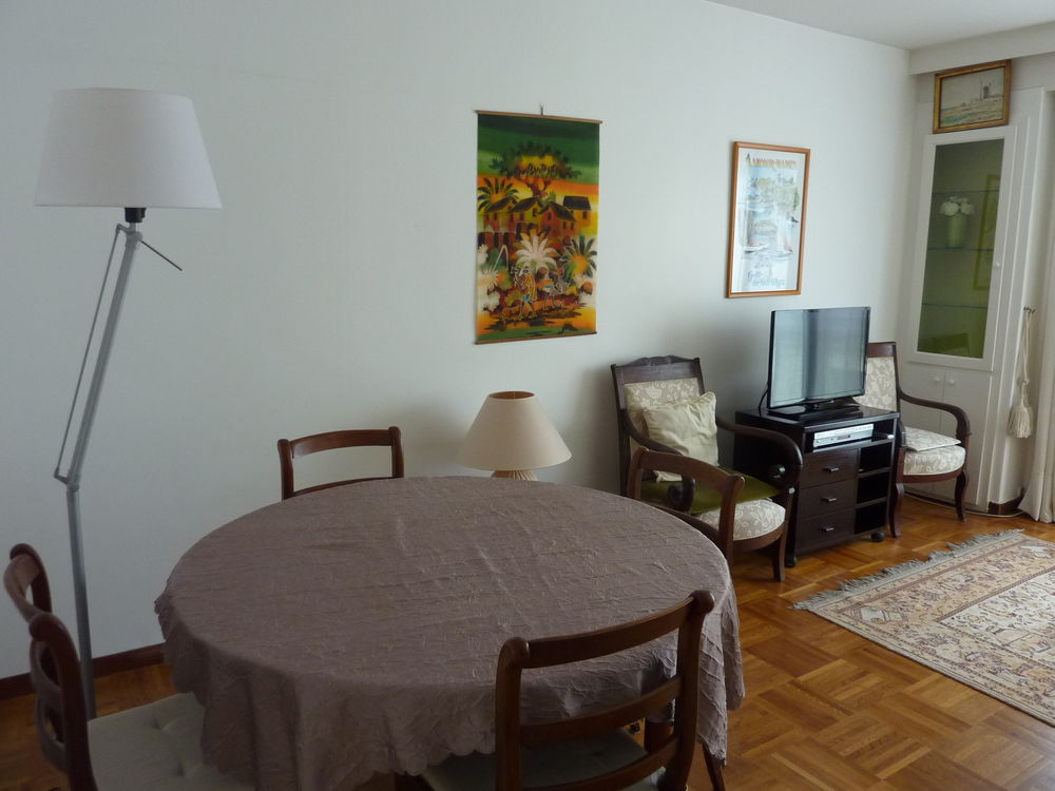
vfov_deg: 54.9
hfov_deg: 69.4
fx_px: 762
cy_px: 396
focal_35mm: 25
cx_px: 528
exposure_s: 1/30
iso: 200
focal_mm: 4.1
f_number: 3.3
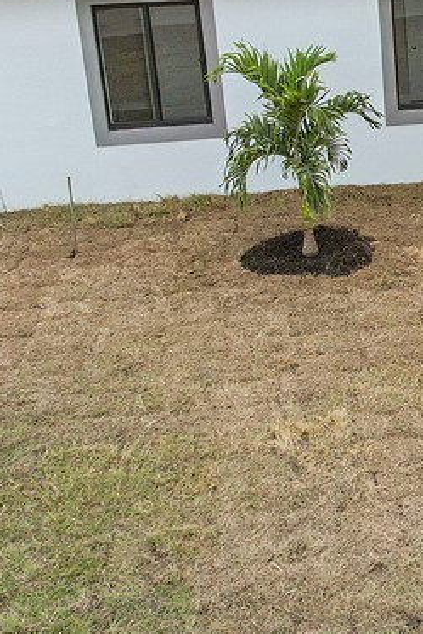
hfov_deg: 18.9
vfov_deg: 30.9
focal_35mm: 64
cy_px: 158
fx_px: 1127
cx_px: 622
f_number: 2.8
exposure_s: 1/1500
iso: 100
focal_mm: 8.38
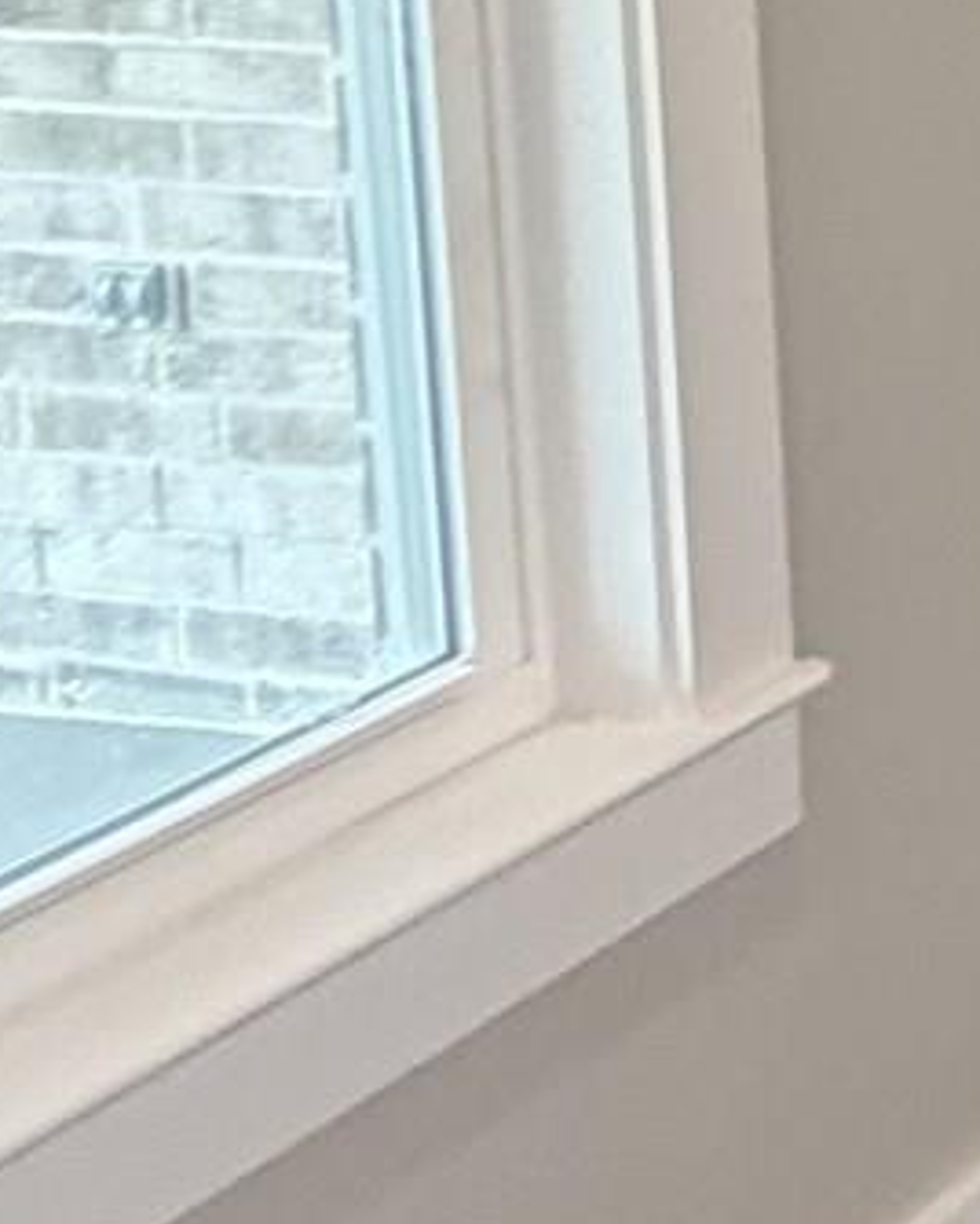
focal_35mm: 94
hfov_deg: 12.1
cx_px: 2549
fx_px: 3408
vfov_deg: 19.0
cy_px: -314
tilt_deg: -9.3
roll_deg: -2.2
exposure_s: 1/60
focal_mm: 2.22
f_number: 2.2
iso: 250
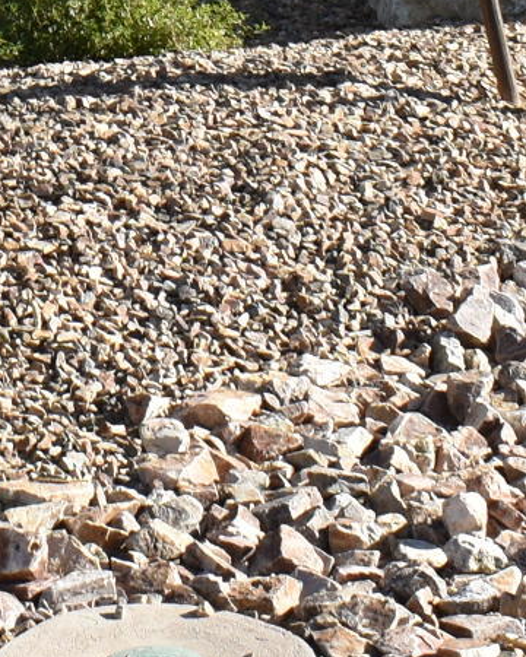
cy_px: -472
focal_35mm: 169
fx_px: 3289
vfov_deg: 10.8
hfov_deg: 9.0
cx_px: -111
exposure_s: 1/250
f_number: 8
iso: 160
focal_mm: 18
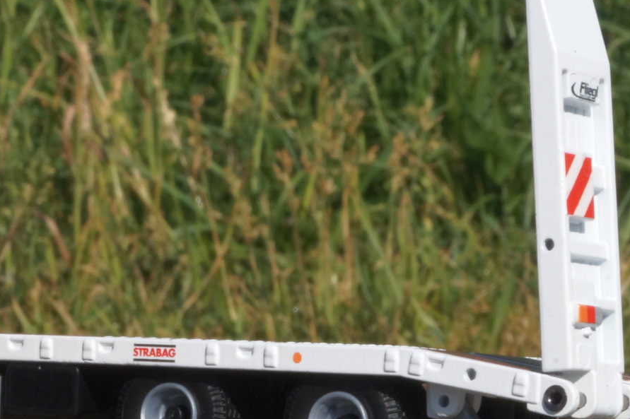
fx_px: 3238
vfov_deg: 7.4
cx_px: 33
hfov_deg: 11.0
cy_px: 218
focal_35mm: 185
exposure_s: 1/100
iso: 500
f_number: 36
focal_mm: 55
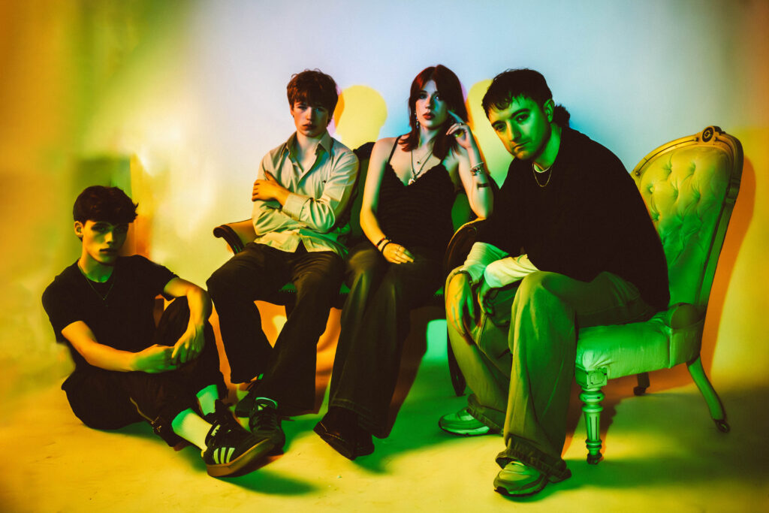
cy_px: 256
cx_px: 384
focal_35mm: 39
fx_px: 842
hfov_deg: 49.1
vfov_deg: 33.9
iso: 12800
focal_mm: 39.4
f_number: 4
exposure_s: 1/125
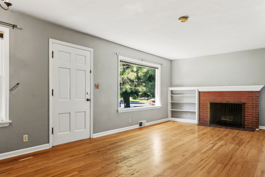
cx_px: 128
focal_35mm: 24
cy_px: 93
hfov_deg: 73.7
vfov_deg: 53.1
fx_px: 177
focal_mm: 16
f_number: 9
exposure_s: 1/25
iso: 250
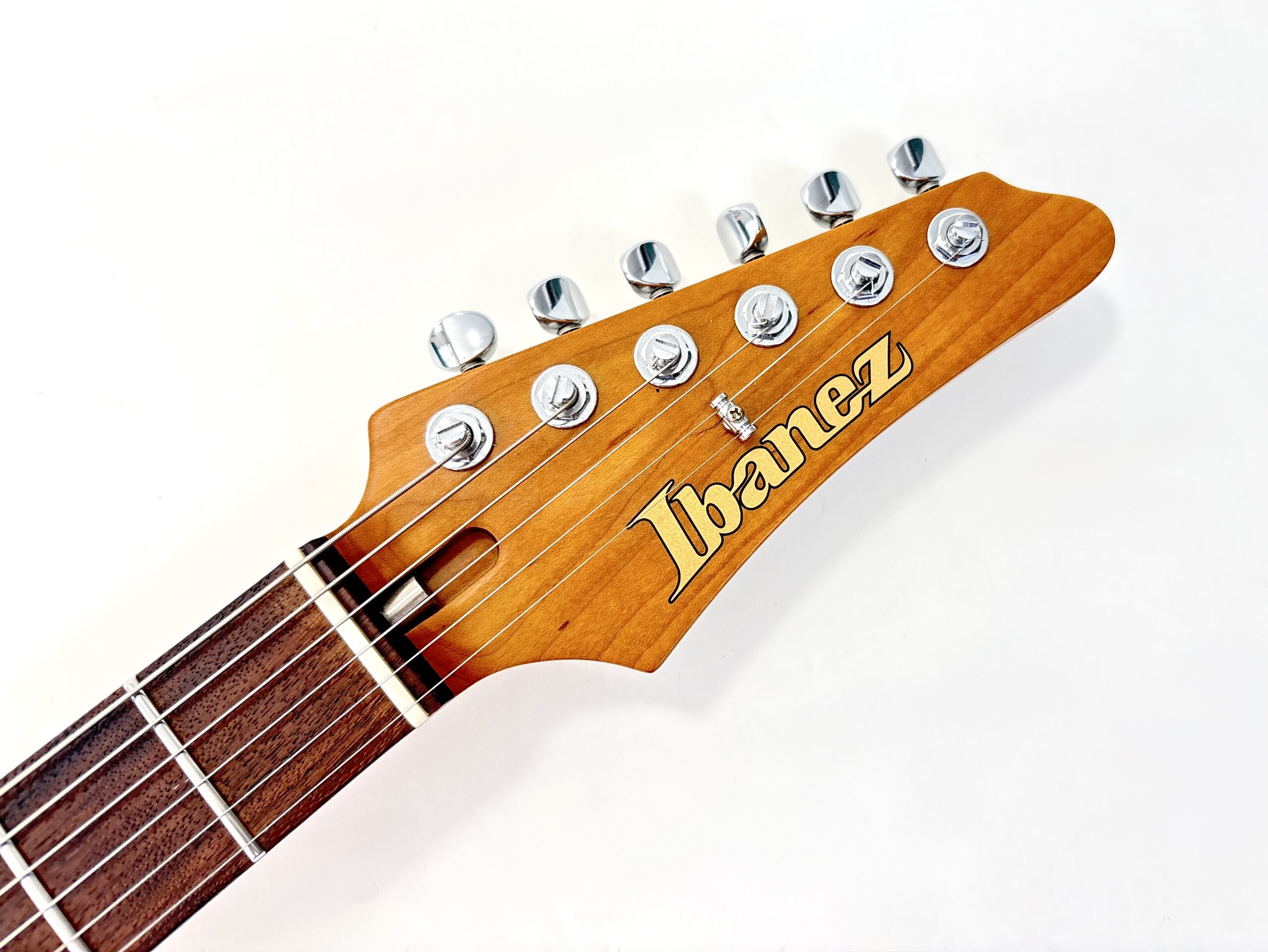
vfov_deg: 53.1
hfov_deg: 67.3
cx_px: 634
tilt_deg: -74.1
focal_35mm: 26
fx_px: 953
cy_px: 476
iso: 125
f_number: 1.6
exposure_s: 1/50
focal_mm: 5.96
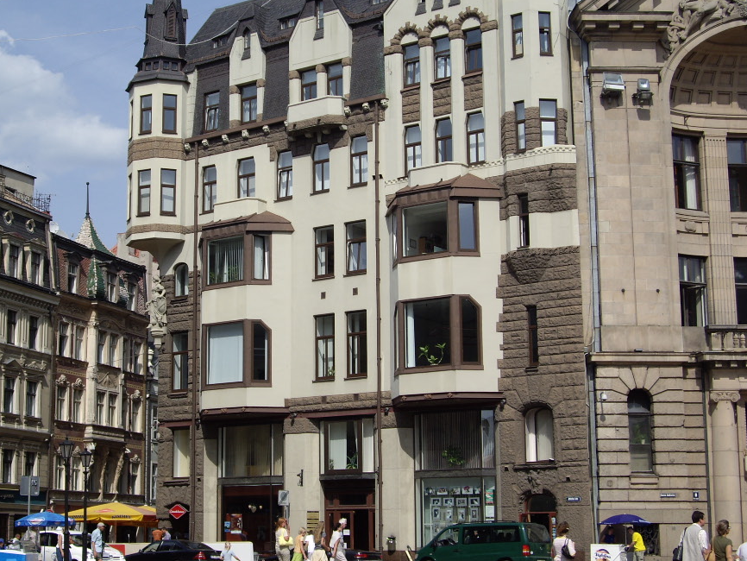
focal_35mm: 65
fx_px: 1403
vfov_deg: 22.6
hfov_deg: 29.8
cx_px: 311
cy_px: 265
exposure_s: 1/250
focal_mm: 11.5
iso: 50
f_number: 6.8
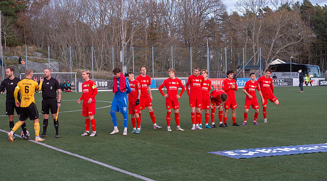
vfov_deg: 15.4
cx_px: 172
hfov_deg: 27.6
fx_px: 667
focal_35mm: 77
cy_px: 114
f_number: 5
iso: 2000
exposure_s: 1/640
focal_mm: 70
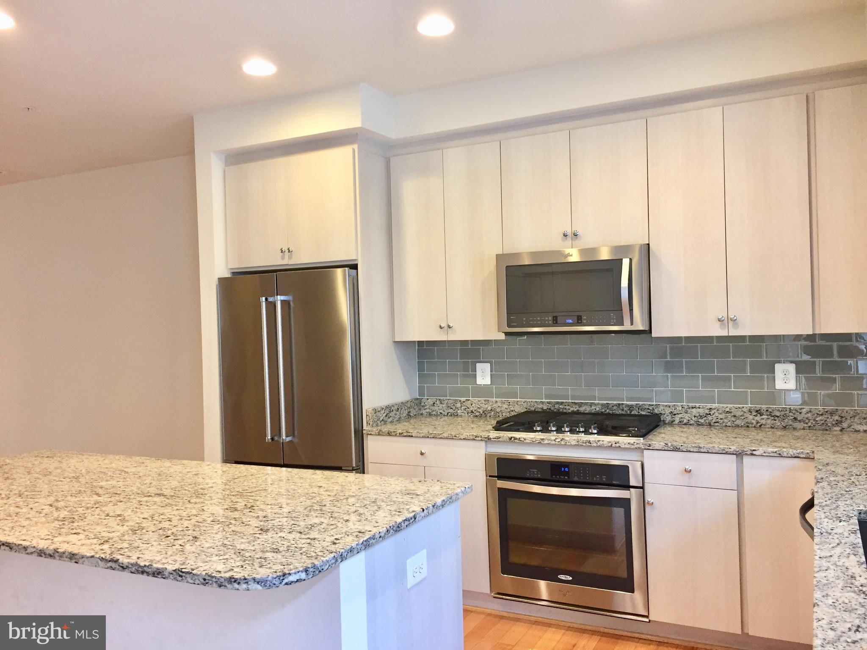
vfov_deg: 48.2
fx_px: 726
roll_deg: +0.7
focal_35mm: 29
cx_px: 434
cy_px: 325
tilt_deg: -0.3
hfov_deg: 61.7
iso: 100
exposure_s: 1/30
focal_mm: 4.15
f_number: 2.2
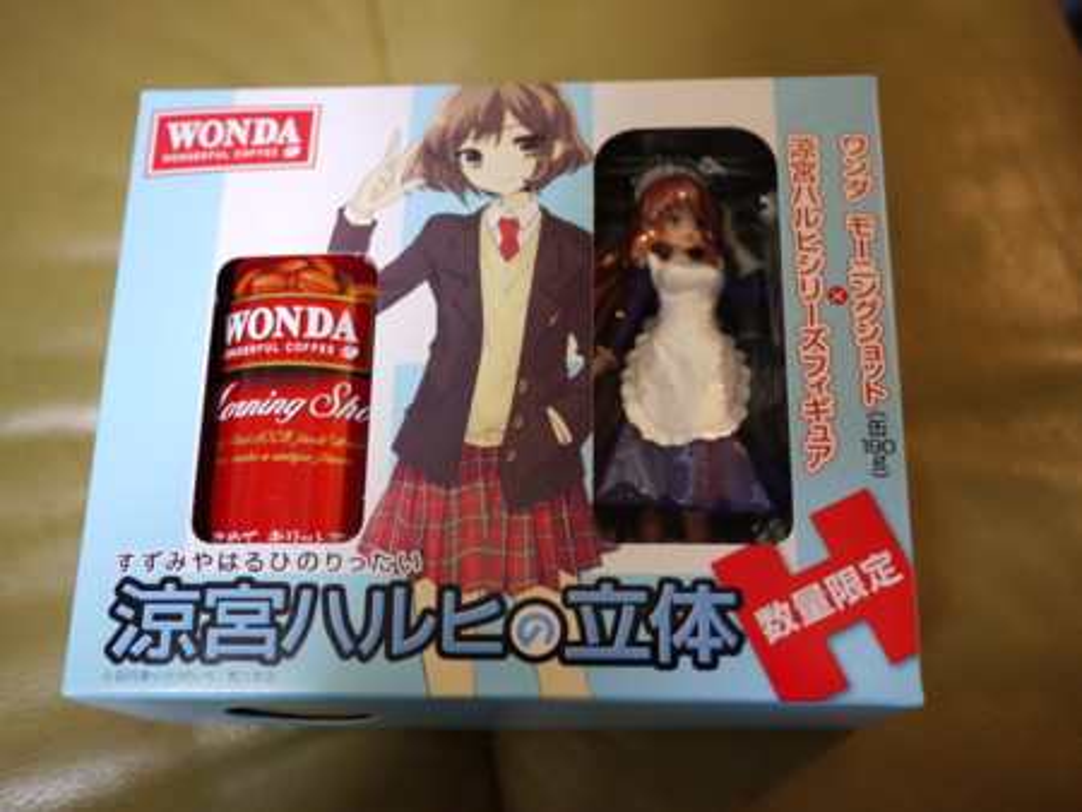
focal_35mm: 40
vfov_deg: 36.0
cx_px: 541
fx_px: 1251
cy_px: 406
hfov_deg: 46.8
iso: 200
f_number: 1.7
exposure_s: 1/30
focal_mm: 20
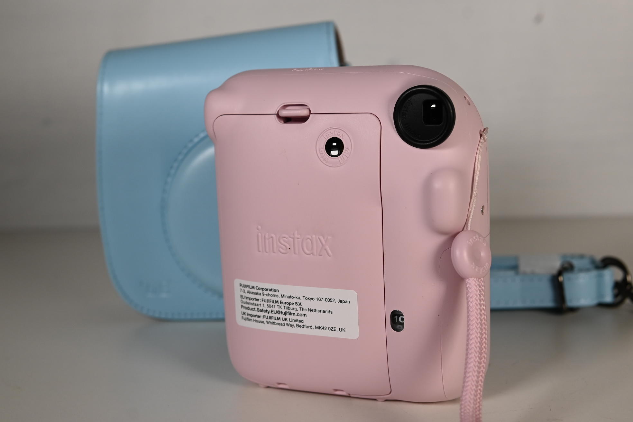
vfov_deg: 29.9
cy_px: 211
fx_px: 791
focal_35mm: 45
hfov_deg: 43.6
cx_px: 316
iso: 400
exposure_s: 1/1000
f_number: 5
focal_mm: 30
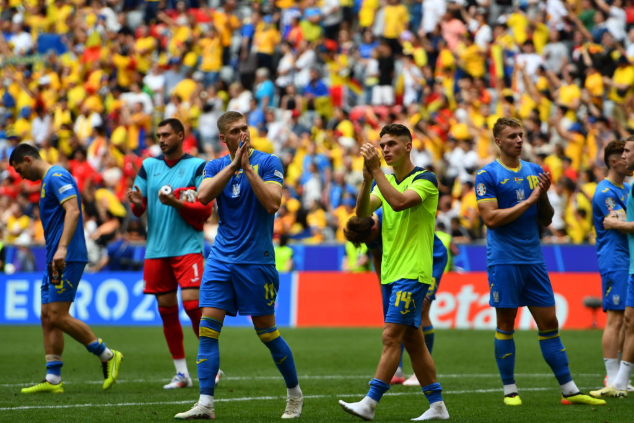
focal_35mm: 300
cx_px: 317
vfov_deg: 4.6
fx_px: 5284
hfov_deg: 6.9
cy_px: 212
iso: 400
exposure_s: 1/3200
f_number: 2.8
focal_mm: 200
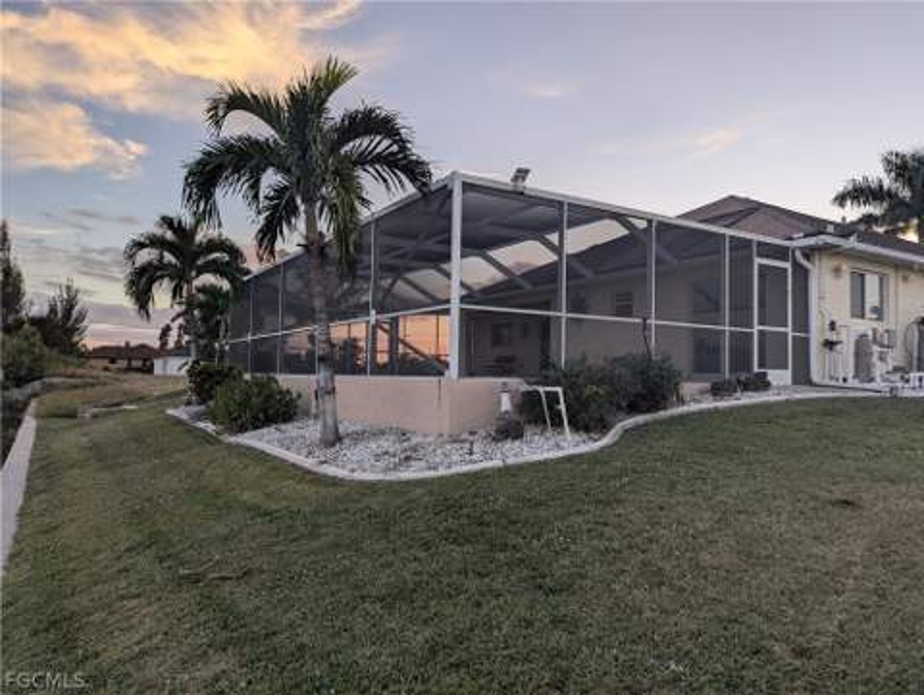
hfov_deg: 71.5
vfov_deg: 56.9
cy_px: 348
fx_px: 641
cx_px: 462
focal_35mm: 24
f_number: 1.85
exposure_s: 1/235
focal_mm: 6.81
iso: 45
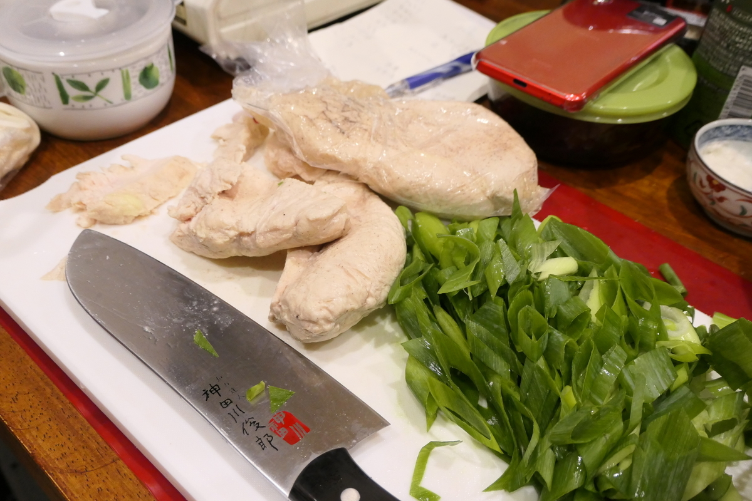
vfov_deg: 40.0
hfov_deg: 57.2
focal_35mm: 33
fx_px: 689
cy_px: 250
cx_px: 376
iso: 1600
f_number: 3.7
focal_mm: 12.2
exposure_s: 1/80
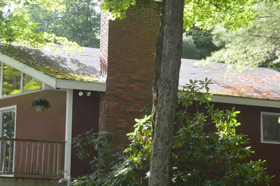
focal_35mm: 70
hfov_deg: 28.9
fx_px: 544
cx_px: 132
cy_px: 131
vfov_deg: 19.3
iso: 400
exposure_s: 1/125
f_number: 5.6
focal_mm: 26
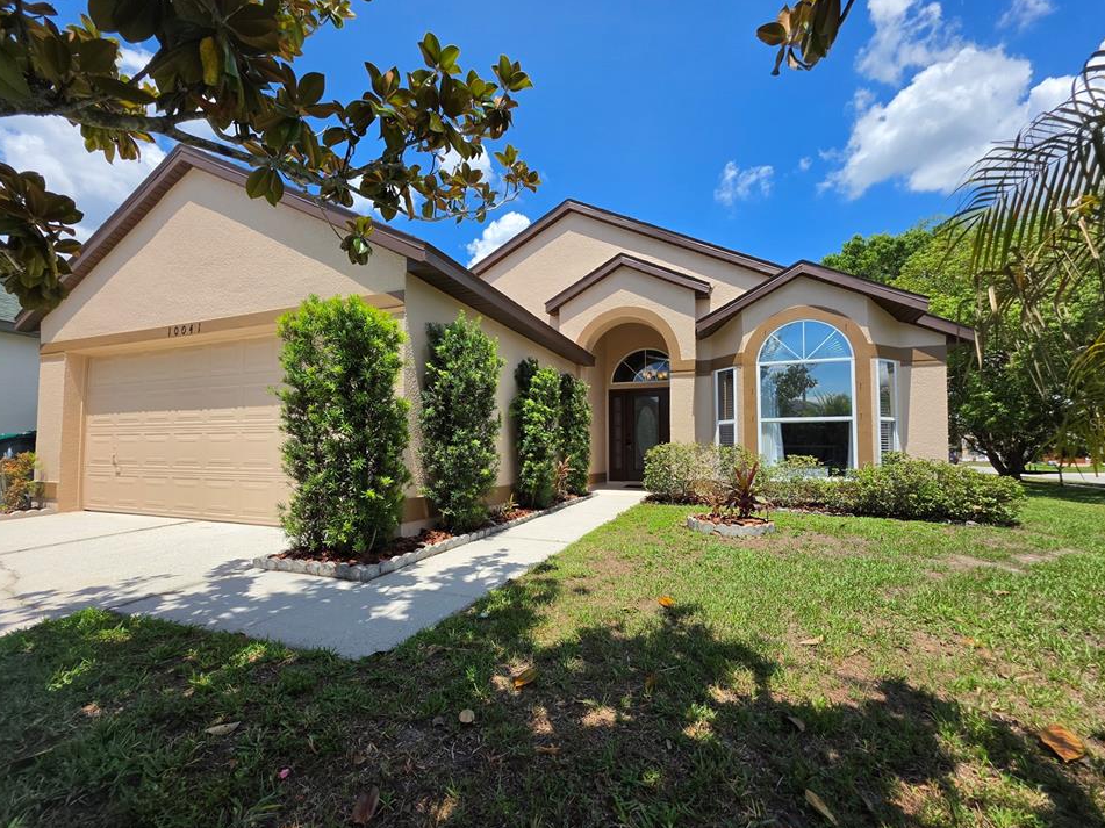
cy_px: 424
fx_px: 447
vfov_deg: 85.6
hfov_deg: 102.1
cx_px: 565
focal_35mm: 14
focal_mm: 2.2
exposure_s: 1/1677
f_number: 1.9
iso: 32
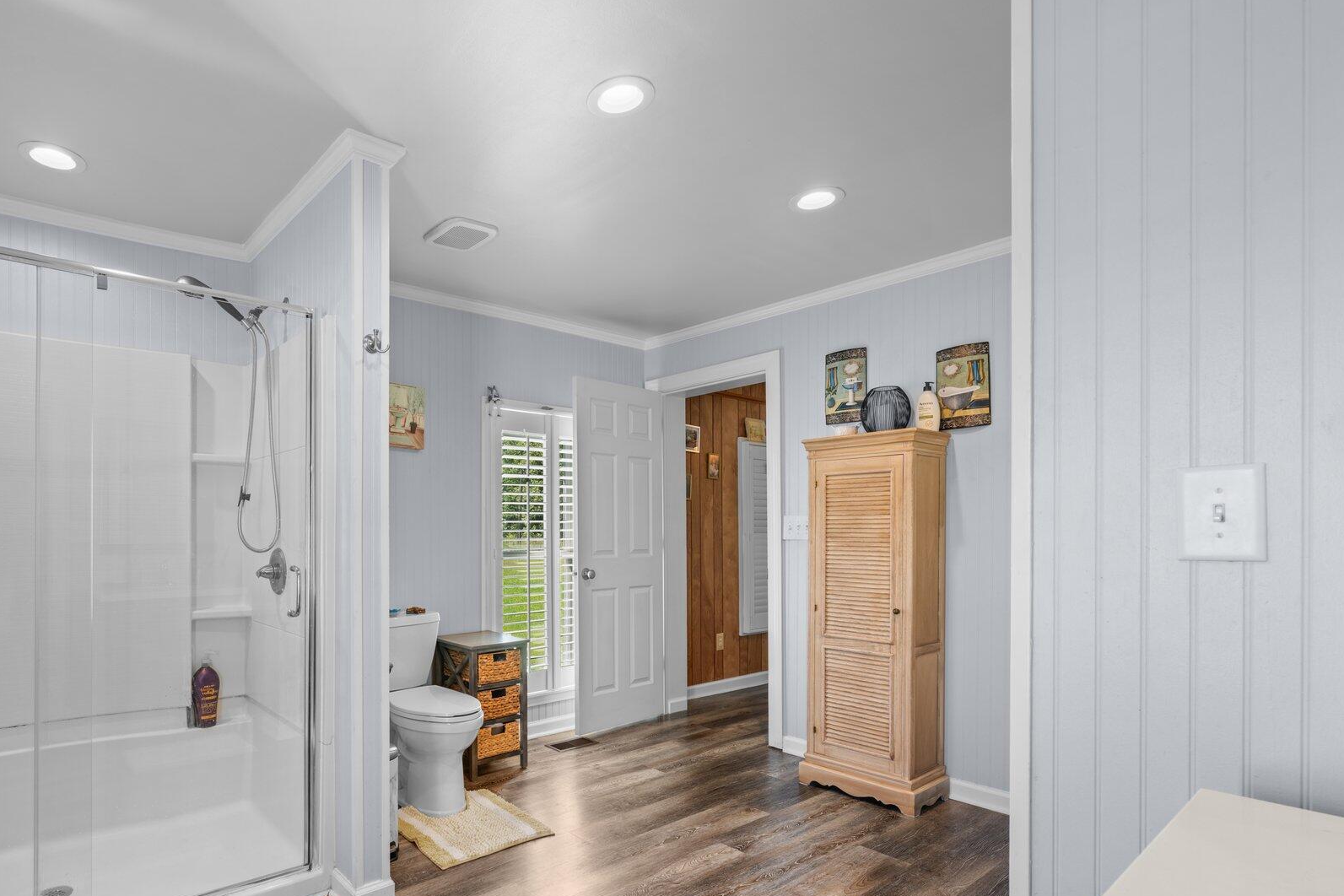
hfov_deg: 87.9
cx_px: 489
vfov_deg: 66.9
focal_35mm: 18
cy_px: 525
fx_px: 672
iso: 100
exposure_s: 1
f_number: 9
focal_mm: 14
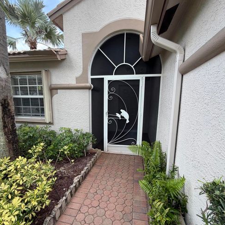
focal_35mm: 17
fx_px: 125
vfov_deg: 83.7
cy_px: 124
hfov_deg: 84.0
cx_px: 112
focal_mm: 2.22
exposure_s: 1/374
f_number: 2.2
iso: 50
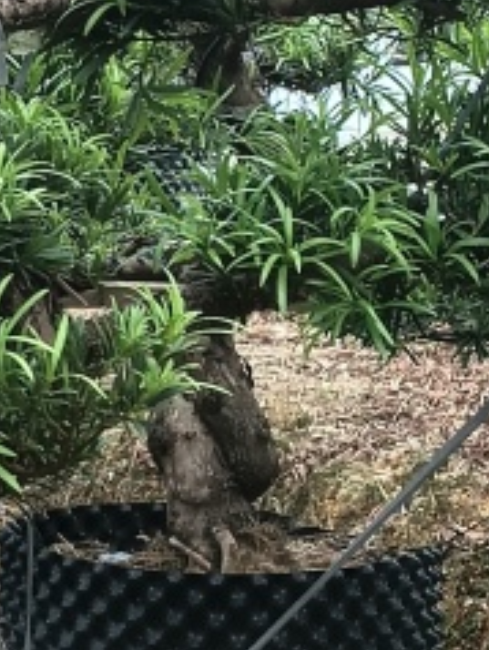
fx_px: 2275
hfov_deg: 12.1
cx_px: -19
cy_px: 408
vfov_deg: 16.2
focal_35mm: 121
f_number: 1.8
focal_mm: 3.61
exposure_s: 1/707
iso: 64
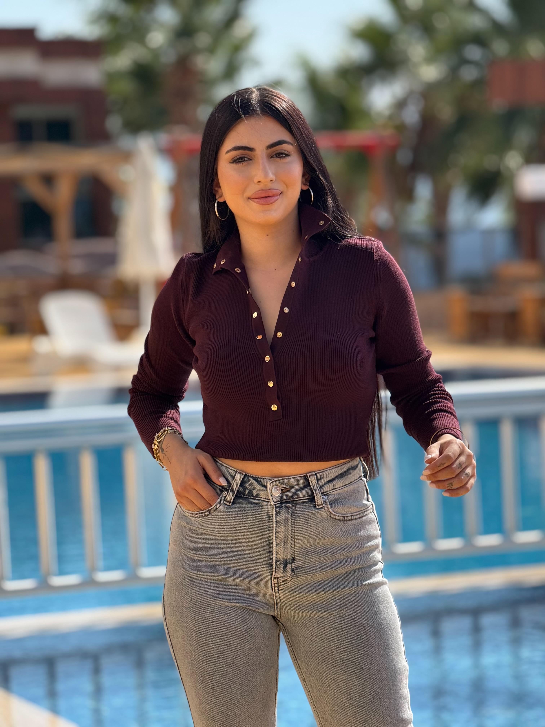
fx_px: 2519
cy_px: 364
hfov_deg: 12.3
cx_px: 272
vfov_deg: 16.4
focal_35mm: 120
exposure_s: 1/860
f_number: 2.8
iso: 50
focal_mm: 15.66
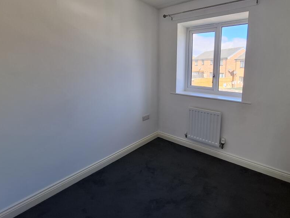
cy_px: 88
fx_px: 142
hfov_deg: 89.3
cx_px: 180
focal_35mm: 17
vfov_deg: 74.0
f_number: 2.2
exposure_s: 1/105
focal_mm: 1.74
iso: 40
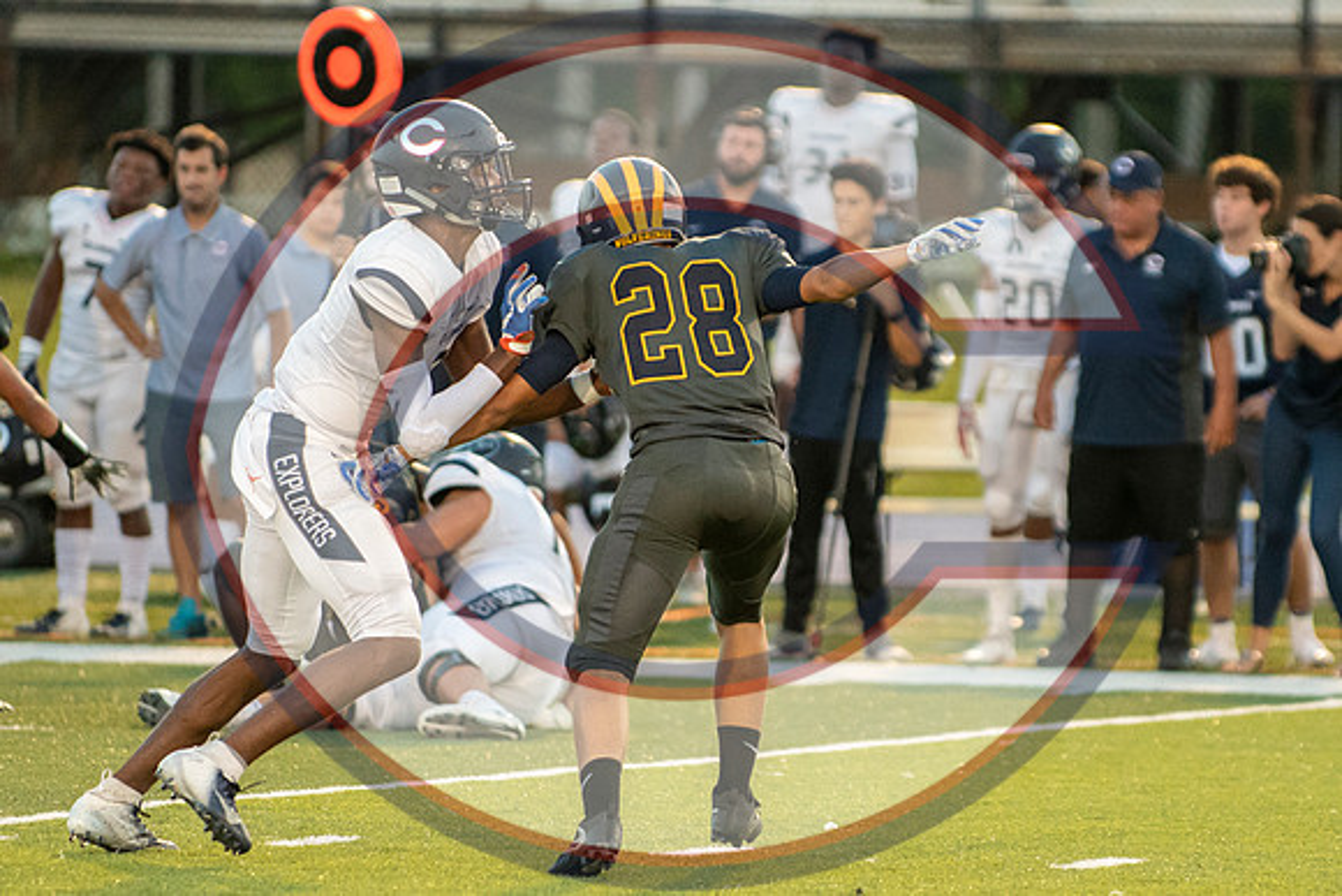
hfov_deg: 4.7
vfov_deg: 3.1
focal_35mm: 438
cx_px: 796
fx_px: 16345
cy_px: 473
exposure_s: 1/1600
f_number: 2.8
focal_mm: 200
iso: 4000
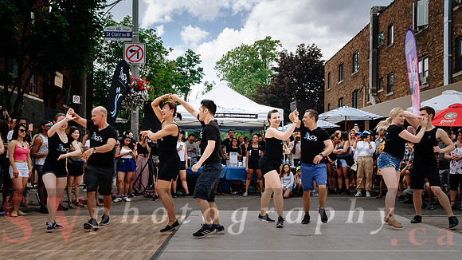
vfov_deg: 32.7
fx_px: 442
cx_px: 231
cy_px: 153
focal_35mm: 36
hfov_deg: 55.2
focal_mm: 23
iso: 100
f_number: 4
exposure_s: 1/1250
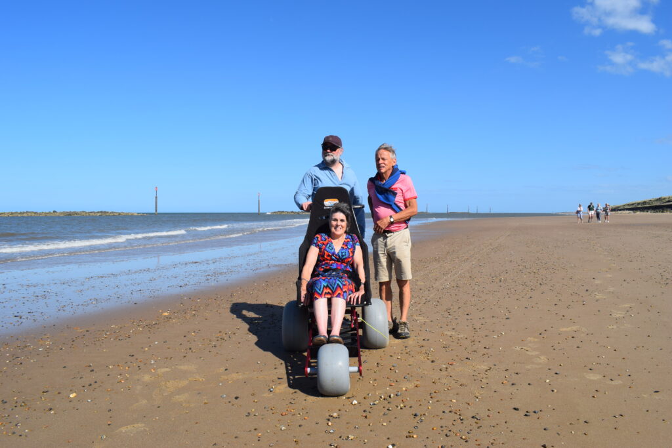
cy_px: 224
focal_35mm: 27
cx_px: 336
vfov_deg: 47.9
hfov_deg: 67.4
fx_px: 504
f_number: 10
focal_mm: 18
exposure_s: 1/400
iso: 200
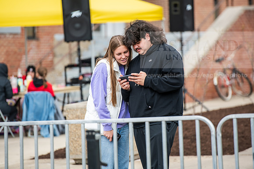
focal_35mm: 200
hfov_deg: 10.3
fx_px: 1411
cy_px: 84
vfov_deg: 6.9
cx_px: 127
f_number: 3.5
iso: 200
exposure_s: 1/640
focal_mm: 200
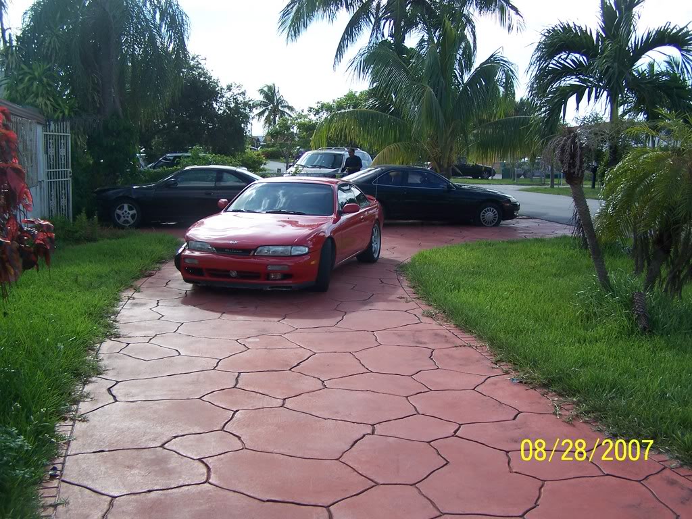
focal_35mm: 38
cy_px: 260
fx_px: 760
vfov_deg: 37.7
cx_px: 346
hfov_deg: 49.0
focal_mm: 6.3
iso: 80
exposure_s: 1/750
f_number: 2.8
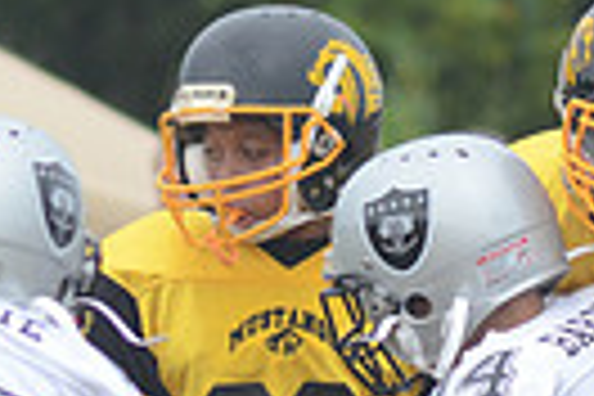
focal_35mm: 1315
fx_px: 21696
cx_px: -90
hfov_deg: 1.6
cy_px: 486
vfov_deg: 1.0
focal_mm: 200
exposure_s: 1/640
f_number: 5.6
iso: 400
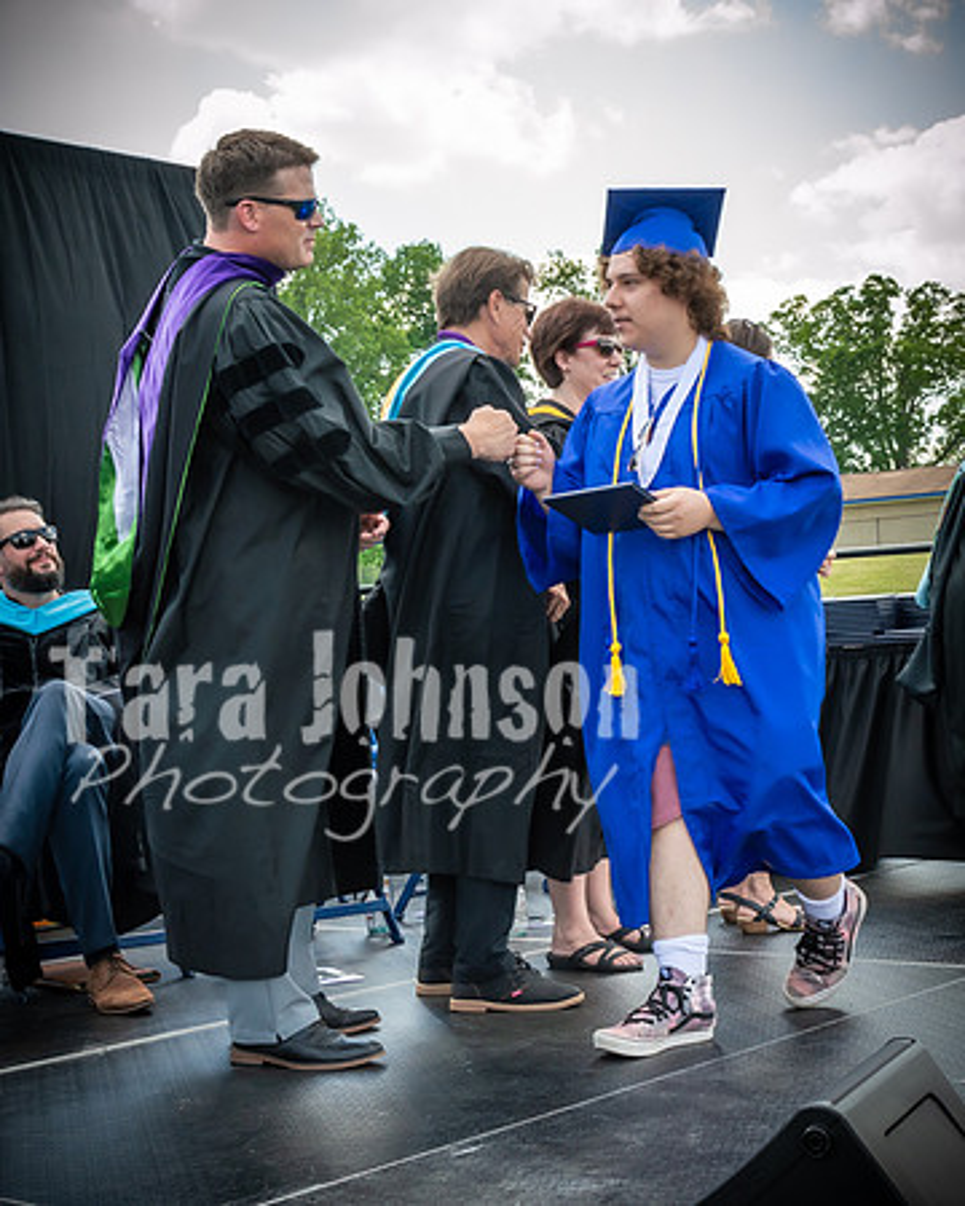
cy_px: 603
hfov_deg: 26.0
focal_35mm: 58
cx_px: 605
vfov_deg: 32.3
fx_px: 2082
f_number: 7.1
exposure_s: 1/200
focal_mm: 22
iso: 200
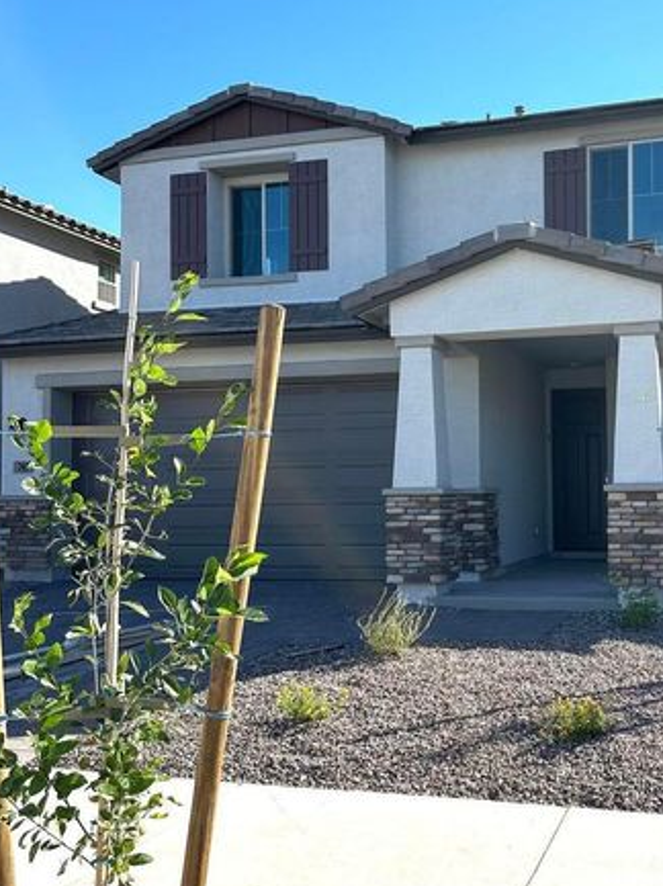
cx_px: 493
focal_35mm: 37
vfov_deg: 50.2
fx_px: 946
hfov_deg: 37.7
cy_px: 453
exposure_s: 1/3861
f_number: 1.78
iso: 80
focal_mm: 6.86
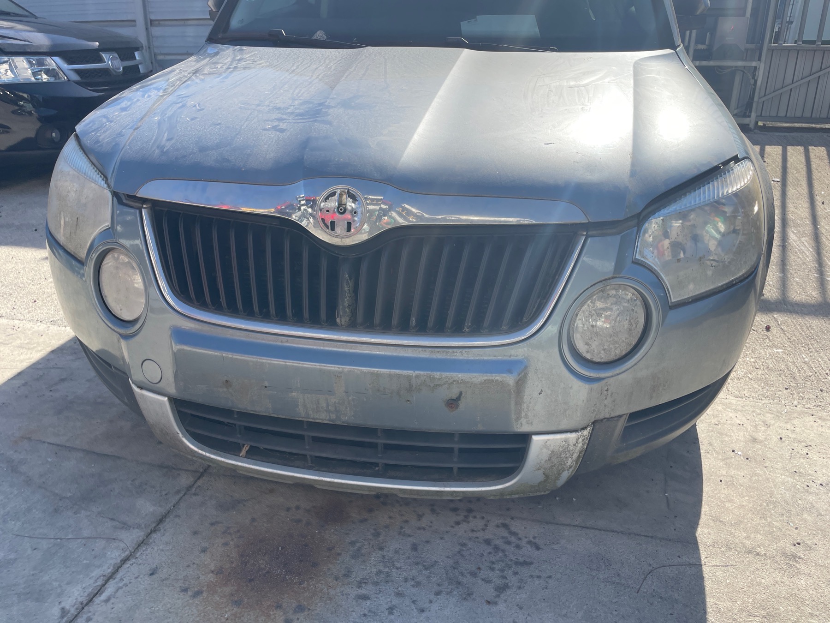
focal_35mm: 26
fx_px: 623
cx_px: 415
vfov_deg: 53.1
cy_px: 312
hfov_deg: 67.3
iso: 32
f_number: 1.6
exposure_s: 1/1855
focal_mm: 4.2
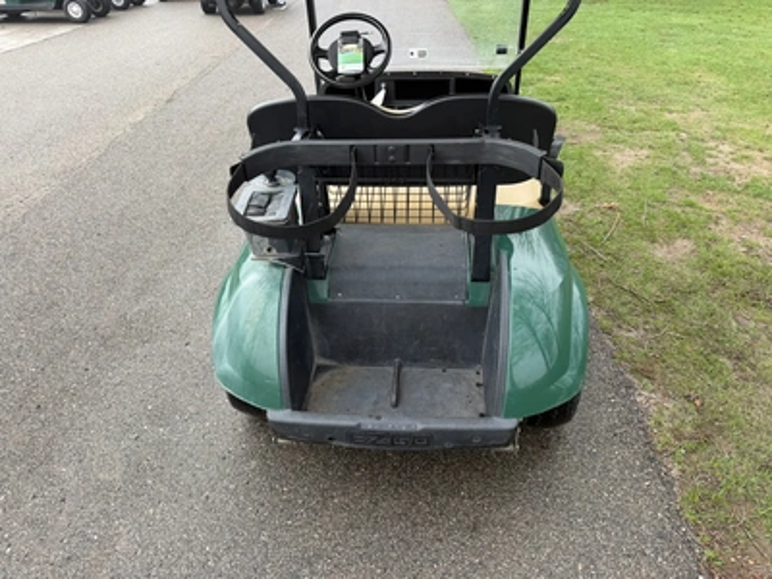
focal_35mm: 24
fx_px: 535
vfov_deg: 56.8
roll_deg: -1.8
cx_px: 386
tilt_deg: -37.2
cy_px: 290
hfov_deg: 71.6
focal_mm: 6.76
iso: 80
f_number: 1.78
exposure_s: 1/453
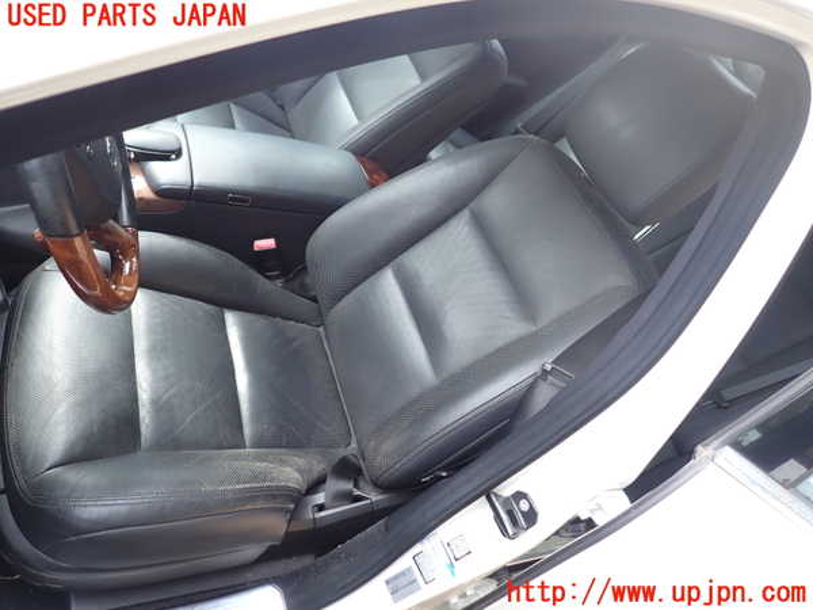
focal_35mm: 25
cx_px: 406
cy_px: 305
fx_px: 587
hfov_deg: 69.4
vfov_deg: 54.9
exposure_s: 1/100
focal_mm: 4.5
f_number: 2
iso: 100
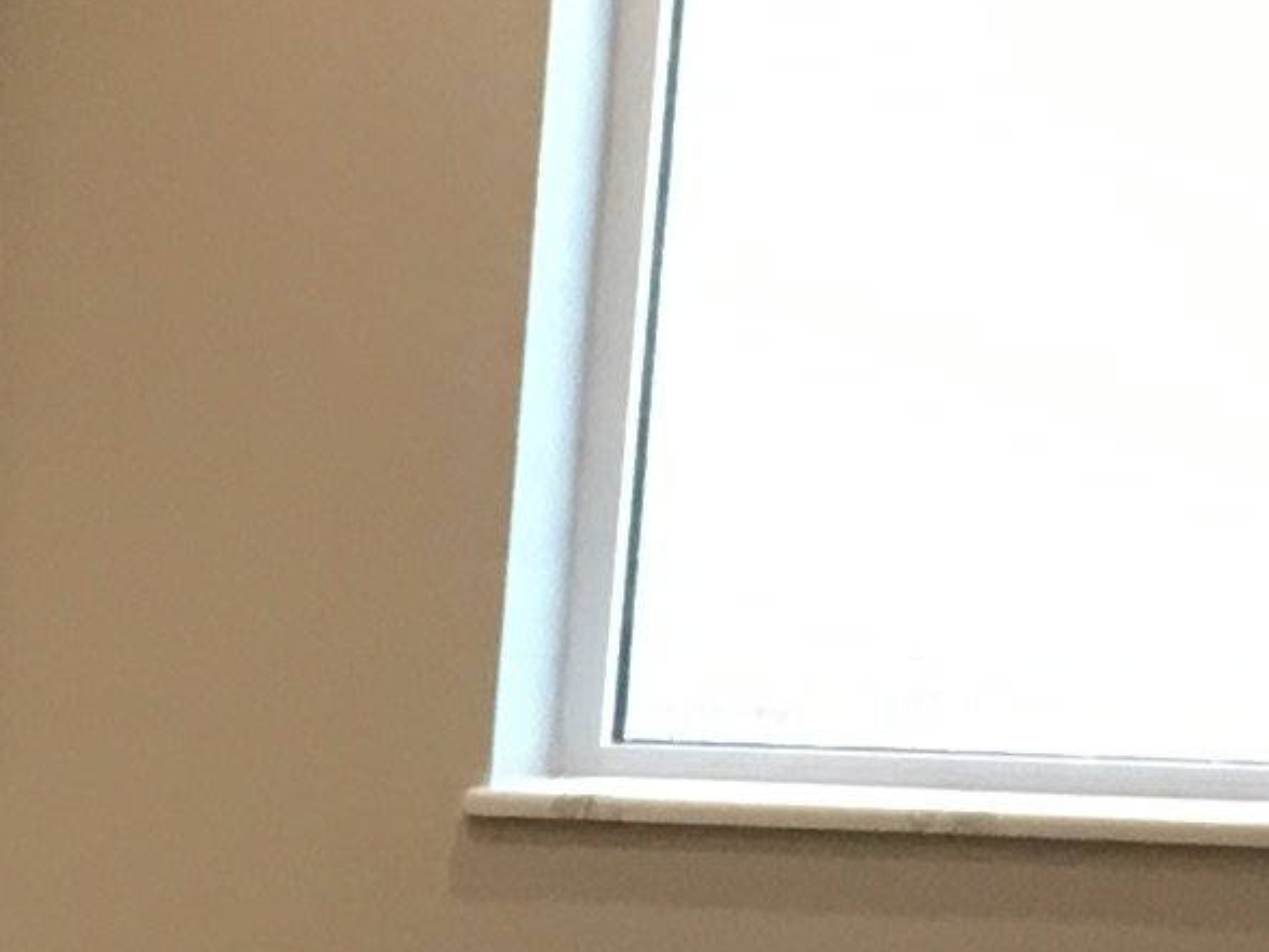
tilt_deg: -13.2
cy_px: 2232
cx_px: -1301
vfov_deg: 7.1
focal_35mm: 199
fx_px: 7295
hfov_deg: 9.3
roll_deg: -0.4
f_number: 2.2
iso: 40
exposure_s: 1/30
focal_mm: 4.15
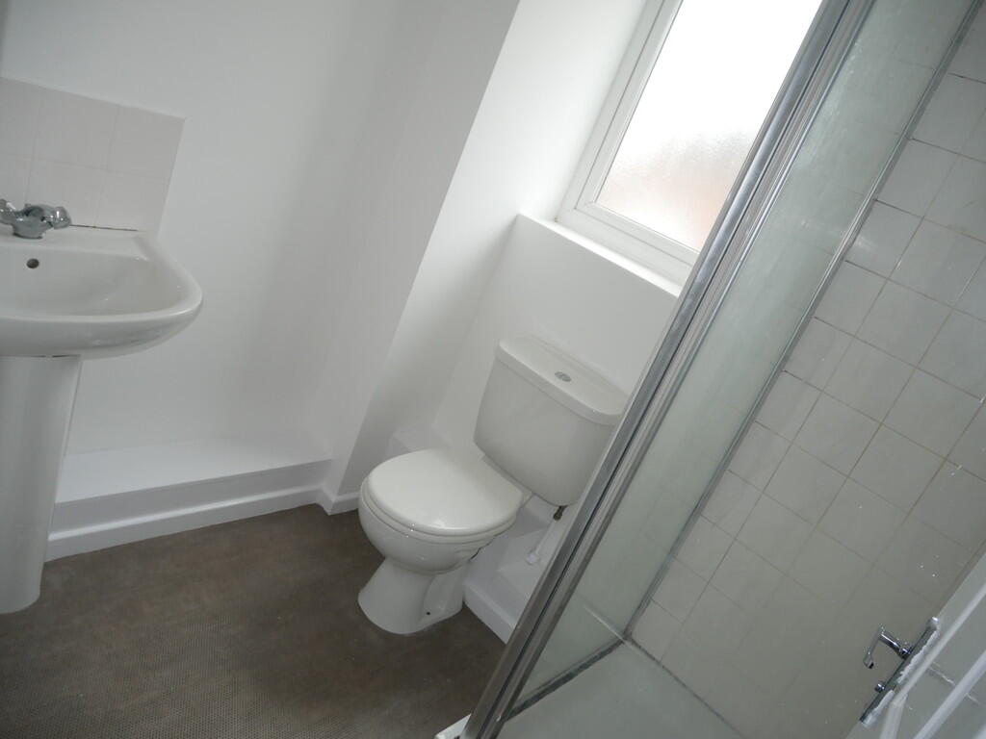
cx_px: 493
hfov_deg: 71.6
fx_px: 684
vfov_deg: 56.8
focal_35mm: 24
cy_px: 370
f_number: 3.5
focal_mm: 12
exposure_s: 1/50
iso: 500
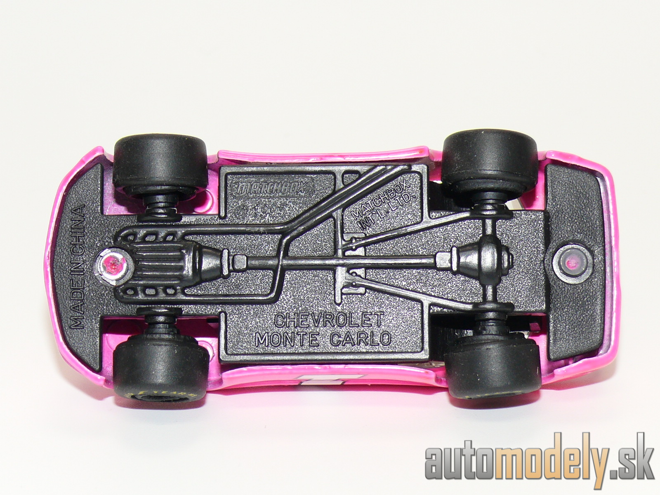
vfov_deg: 12.8
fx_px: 2212
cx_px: 330
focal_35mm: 116
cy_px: 248
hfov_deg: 17.0
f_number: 4
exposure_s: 1/30
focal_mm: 14.3
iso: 100
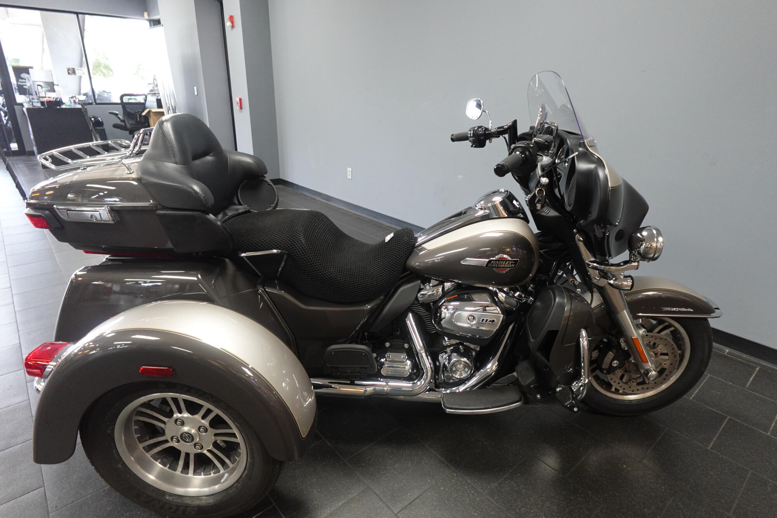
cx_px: 388
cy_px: 259
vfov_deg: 61.9
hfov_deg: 84.0
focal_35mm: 20
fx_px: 432
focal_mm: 7.6
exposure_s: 1/80
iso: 640
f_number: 2
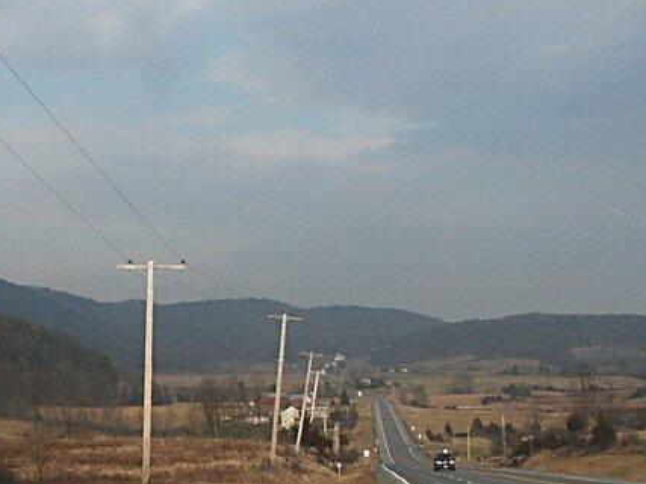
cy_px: 312
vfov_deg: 17.5
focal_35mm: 84
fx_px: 1567
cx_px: 8
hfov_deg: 22.4
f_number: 6.7
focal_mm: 7.2
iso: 64
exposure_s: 1/350
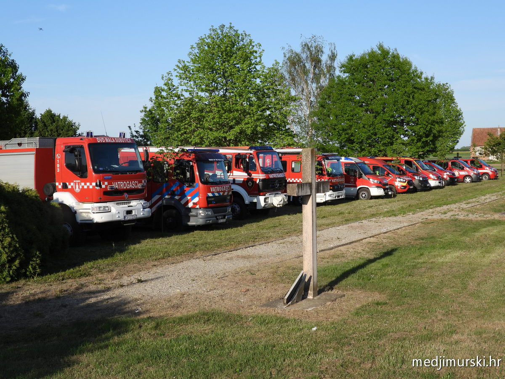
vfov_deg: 26.6
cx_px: 252
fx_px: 802
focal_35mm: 55
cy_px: 190
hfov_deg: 34.9
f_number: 3.5
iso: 100
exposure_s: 1/1250
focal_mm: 9.8
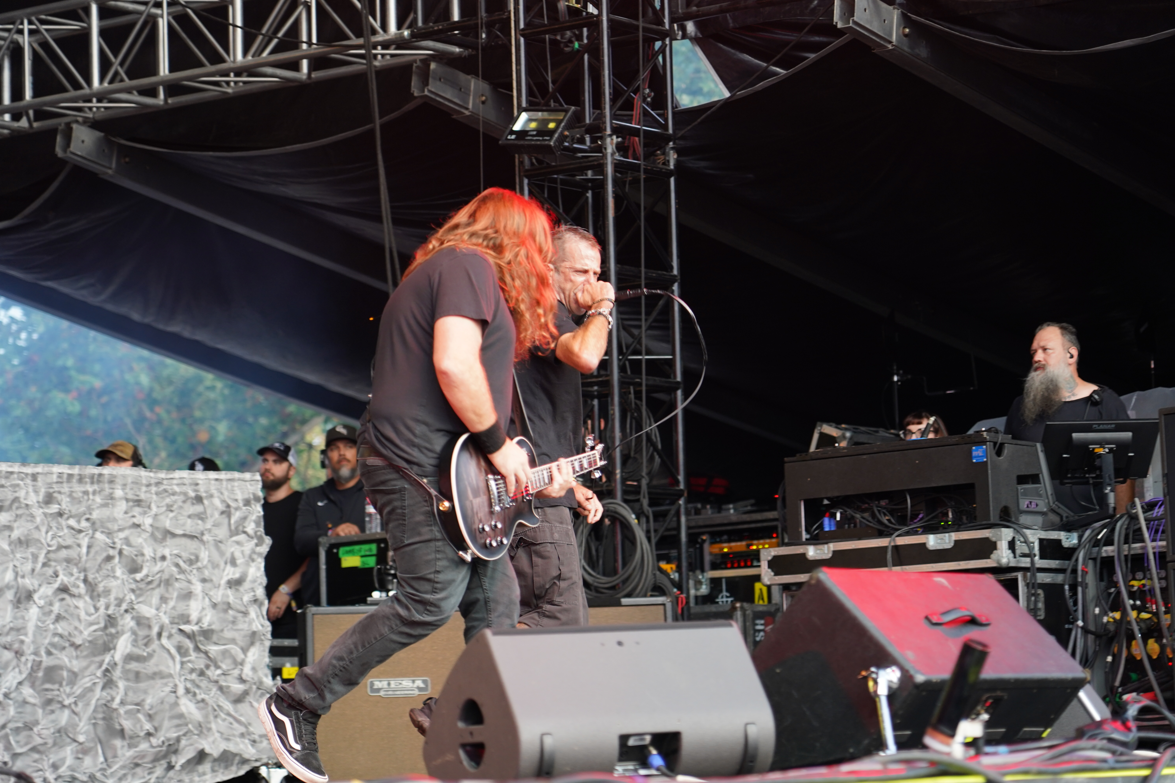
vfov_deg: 13.0
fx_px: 3427
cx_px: 588
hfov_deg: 19.5
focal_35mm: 105
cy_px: 392
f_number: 4
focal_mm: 105
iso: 800
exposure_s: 1/125
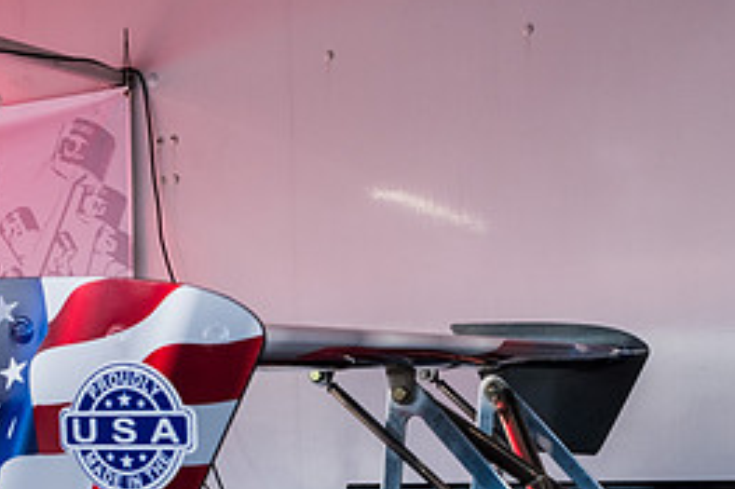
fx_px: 1306
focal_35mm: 64
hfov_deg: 31.4
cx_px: 414
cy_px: 524
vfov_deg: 20.3
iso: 400
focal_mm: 19.6
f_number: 9
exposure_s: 1/80
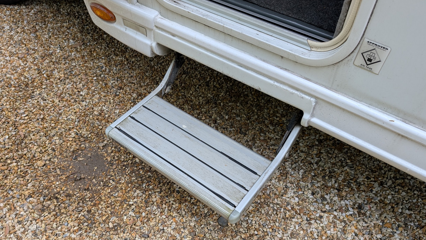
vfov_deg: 42.6
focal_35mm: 27
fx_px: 305
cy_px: 147
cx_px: 214
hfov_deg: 69.9
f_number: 1.68
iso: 17
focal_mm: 6.9
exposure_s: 1/317
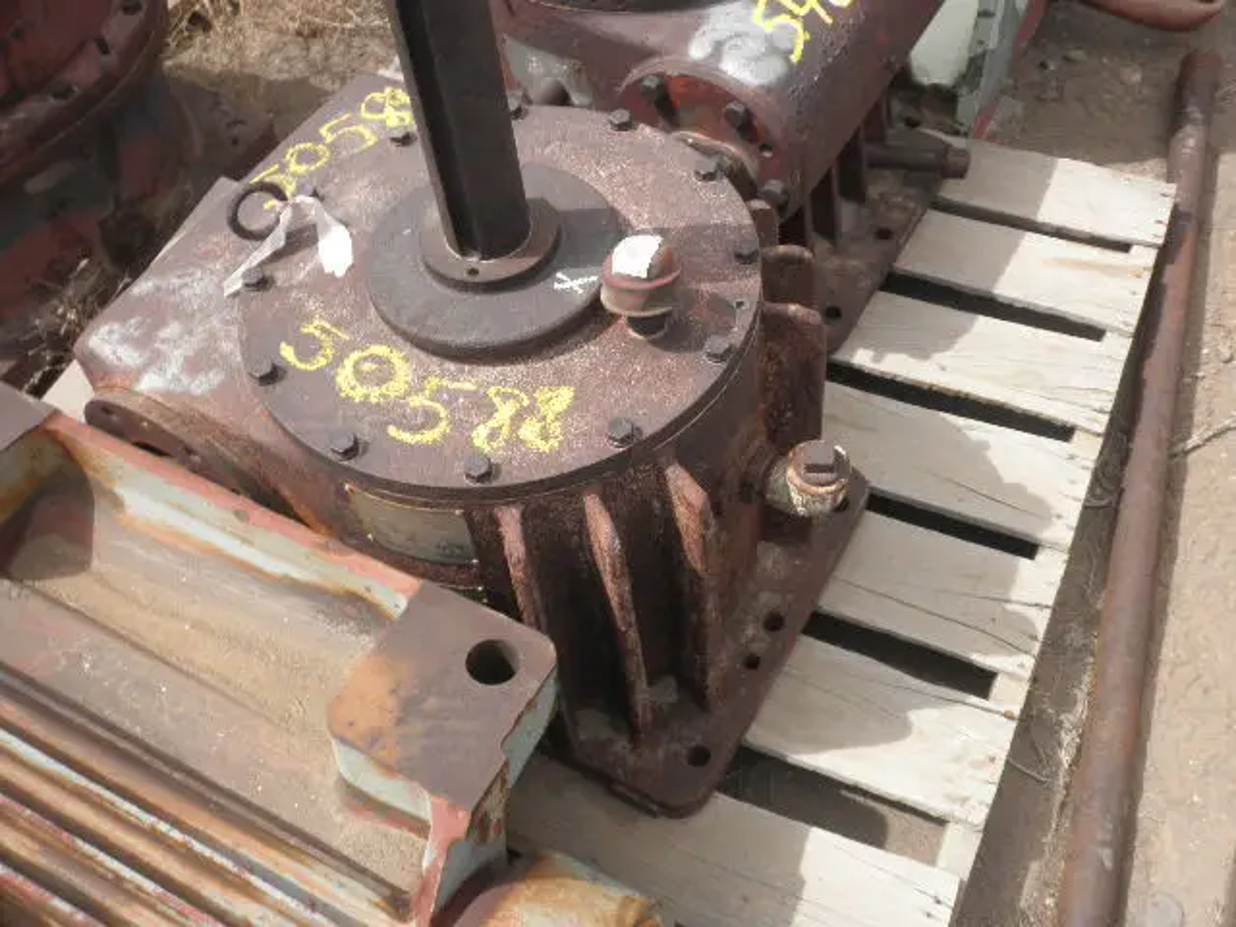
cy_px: 464
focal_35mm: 35
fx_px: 1250
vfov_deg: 40.7
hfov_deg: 52.6
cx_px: 618
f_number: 9.1
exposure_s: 1/80
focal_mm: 6.1
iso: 64
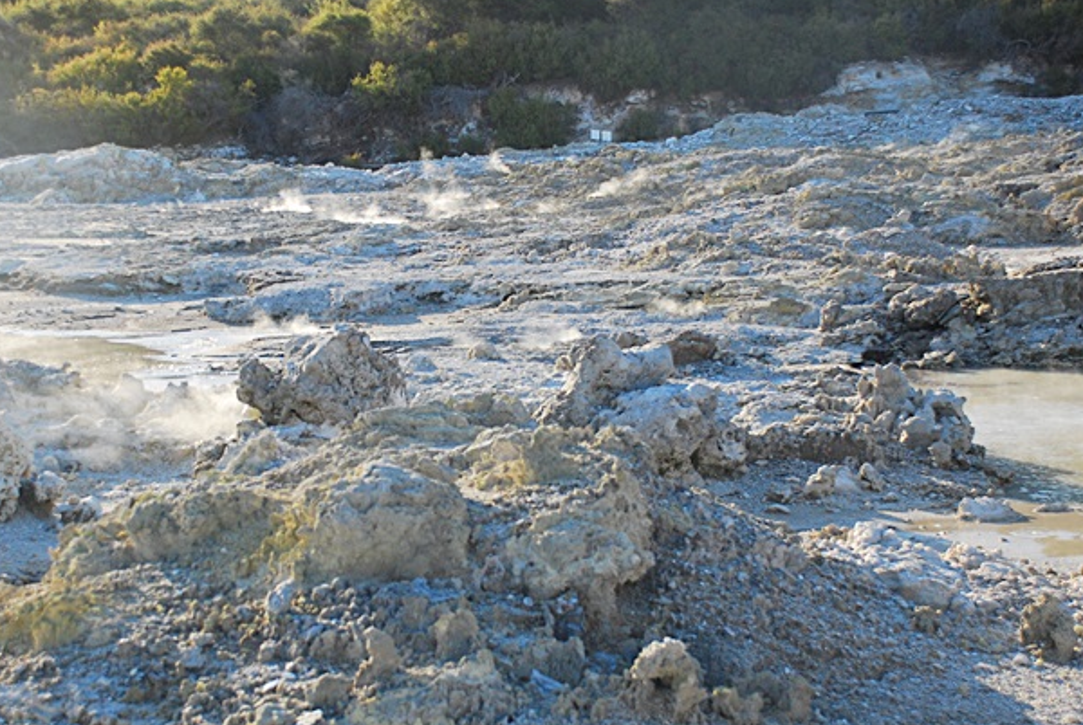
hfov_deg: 26.6
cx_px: 467
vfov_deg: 18.0
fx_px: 2290
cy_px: 377
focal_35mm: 76
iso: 400
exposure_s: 1/1000
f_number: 4.5
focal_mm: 38
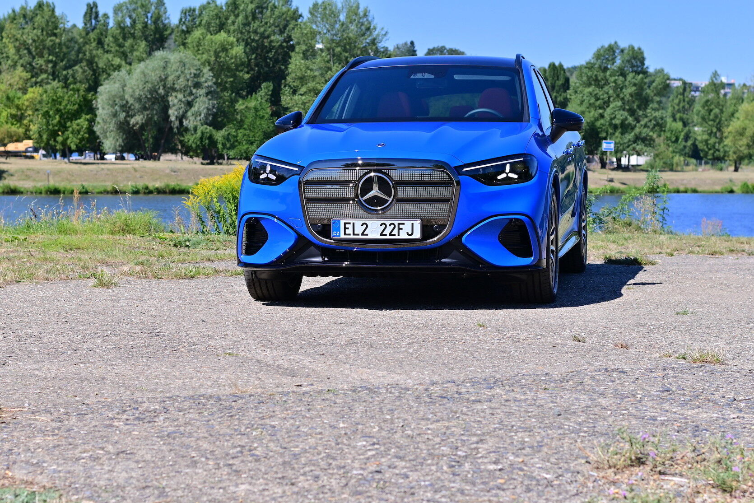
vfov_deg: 18.2
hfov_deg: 27.0
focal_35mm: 75
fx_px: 1571
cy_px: 252
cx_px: 377
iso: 200
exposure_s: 1/2000
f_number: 5
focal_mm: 50
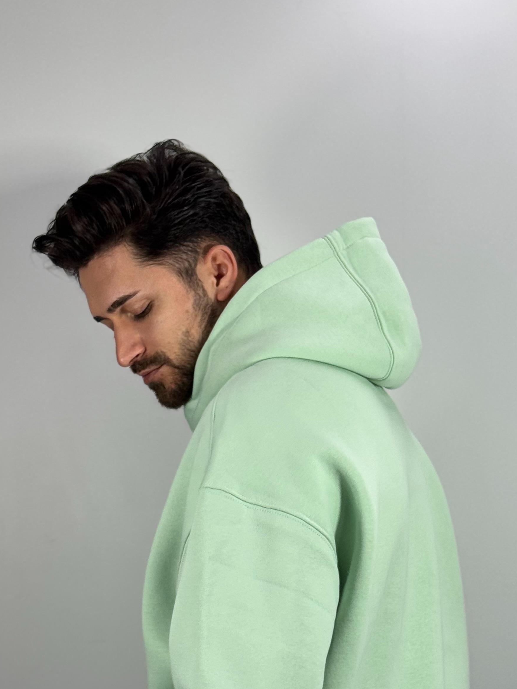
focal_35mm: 83
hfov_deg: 17.8
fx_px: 1653
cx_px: 283
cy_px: 523
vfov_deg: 23.3
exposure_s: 1/265
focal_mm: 6.76
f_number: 1.78
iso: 64
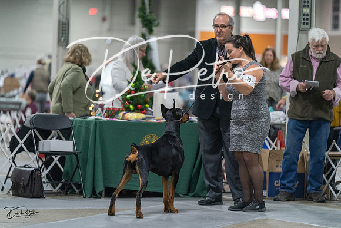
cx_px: 170
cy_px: 114
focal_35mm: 178
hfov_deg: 11.5
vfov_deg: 7.7
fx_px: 1686
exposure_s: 1/400
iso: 6400
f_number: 2.8
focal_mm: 178
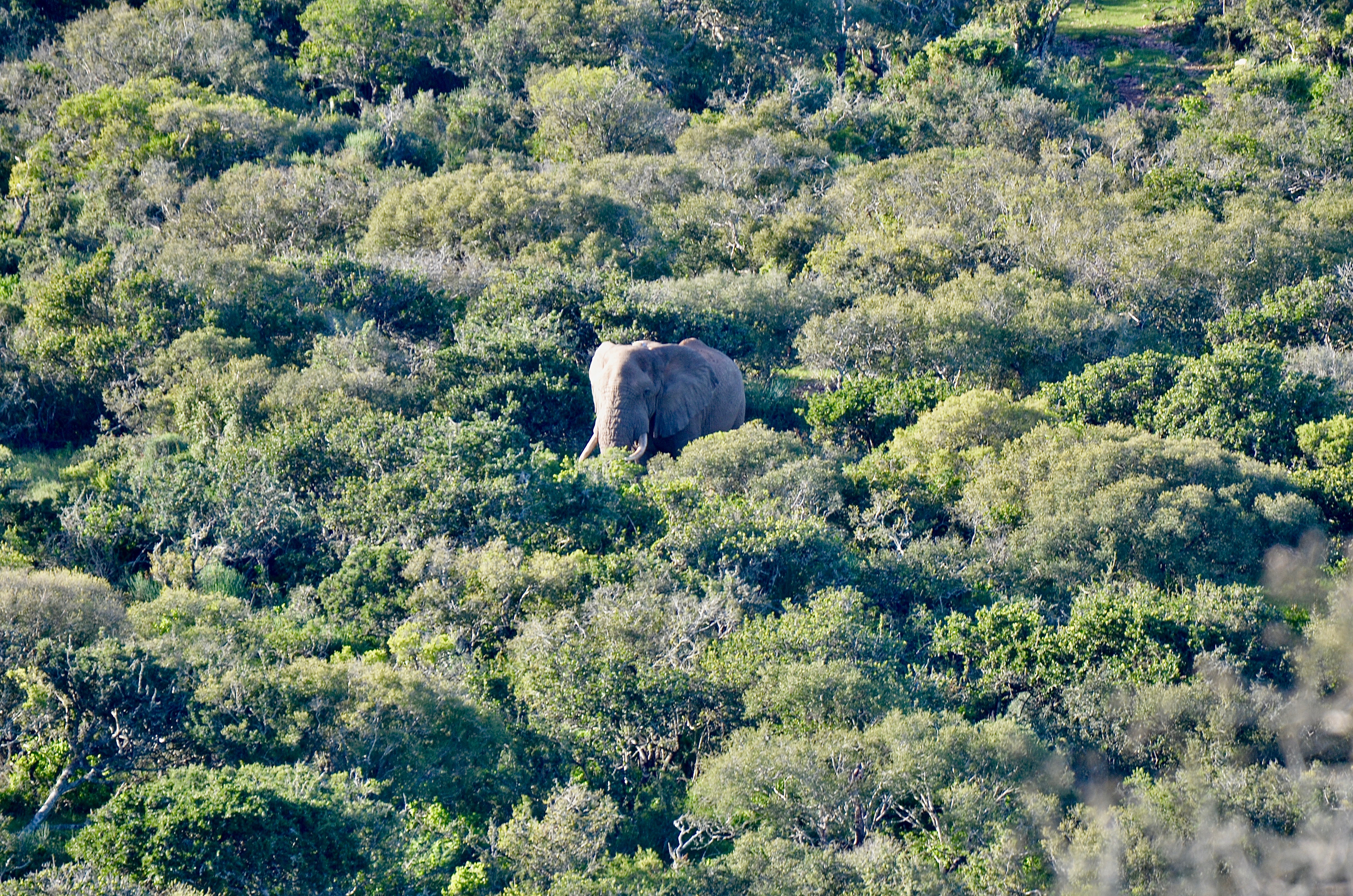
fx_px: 33755
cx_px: 676
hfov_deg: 2.3
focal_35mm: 900
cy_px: 448
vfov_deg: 1.5
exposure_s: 1/250
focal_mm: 600
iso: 500
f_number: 6.3
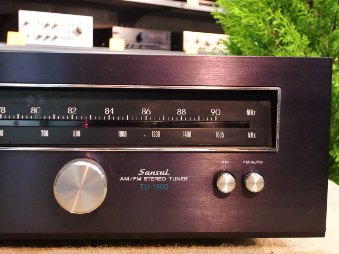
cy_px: 127
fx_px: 646
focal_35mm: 66
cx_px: 170
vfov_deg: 22.3
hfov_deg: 29.4
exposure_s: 1/13
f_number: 4.1
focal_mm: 11.7
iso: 400
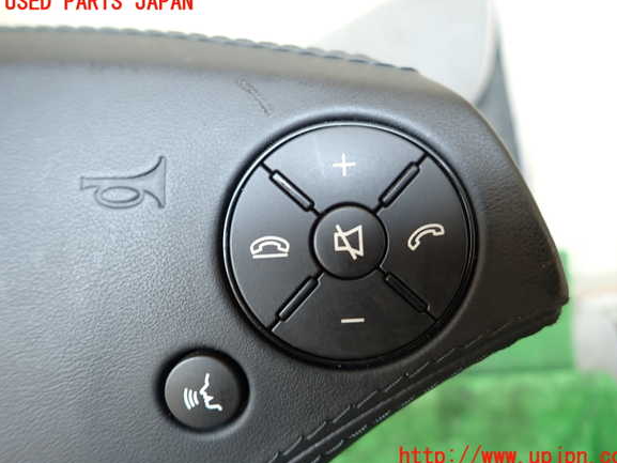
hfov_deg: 67.3
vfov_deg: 53.1
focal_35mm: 26
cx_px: 320
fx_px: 464
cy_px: 230
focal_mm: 4.5
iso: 125
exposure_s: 1/60
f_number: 2
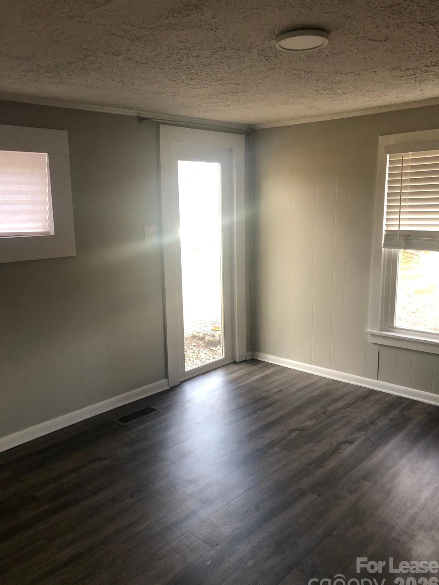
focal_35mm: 29
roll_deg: +1.2
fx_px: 490
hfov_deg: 48.2
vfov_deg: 61.7
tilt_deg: -10.0
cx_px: 214
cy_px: 298
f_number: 1.8
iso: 32
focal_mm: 3.99
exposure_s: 1/30
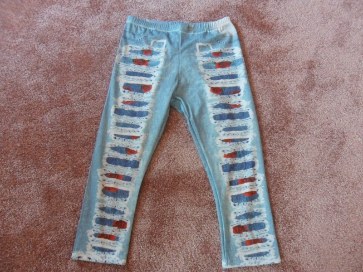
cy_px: 136
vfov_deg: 51.4
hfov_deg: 65.3
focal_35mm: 27
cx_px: 182
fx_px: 283
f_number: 3.5
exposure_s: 1/15
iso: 400
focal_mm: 4.9
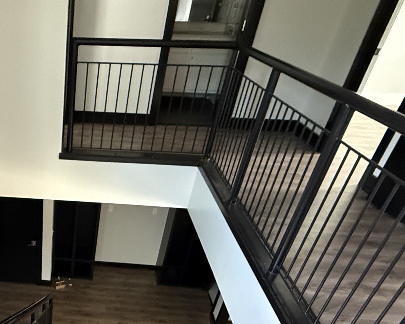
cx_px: 40
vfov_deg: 40.0
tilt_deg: -39.1
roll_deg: -1.7
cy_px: 294
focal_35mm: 34
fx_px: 407
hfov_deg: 47.5
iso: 1000
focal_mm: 2.22
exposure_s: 1/60
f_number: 2.2
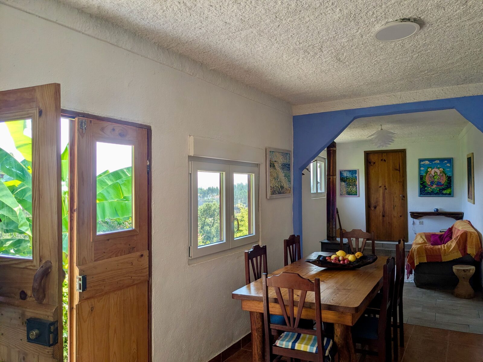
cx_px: 242
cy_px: 181
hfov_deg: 65.3
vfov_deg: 51.4
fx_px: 377
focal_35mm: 27
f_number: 1.73
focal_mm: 4.38
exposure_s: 1/360
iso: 50
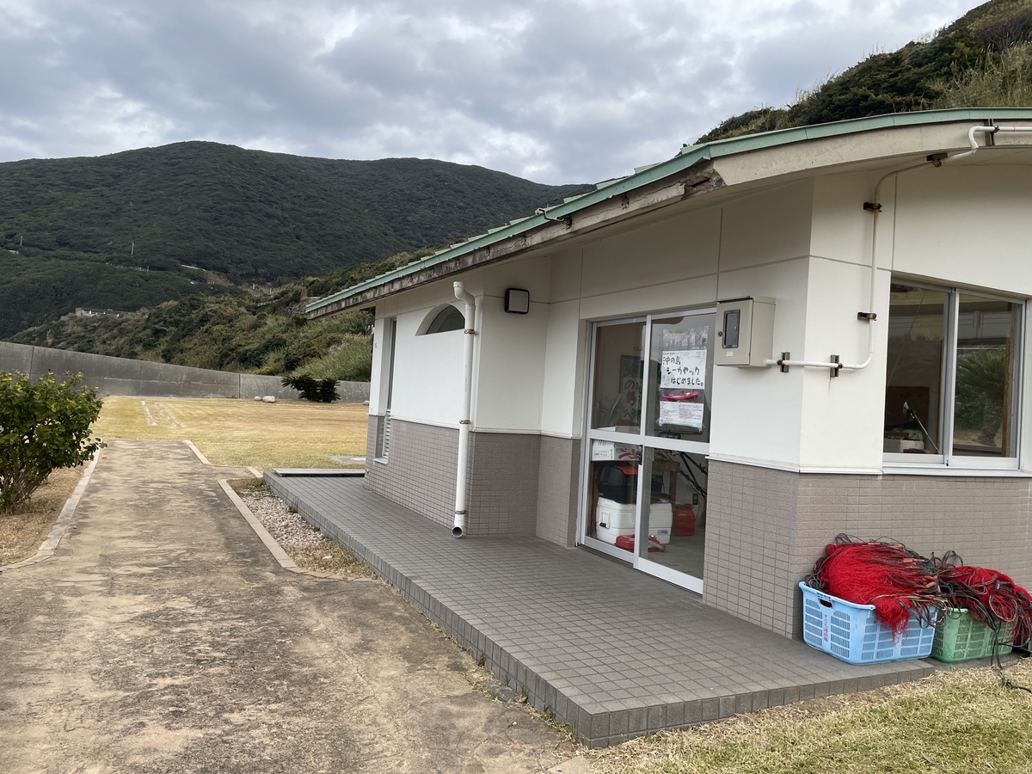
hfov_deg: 67.3
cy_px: 387
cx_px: 516
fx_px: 775
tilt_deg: +2.2
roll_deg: -2.6
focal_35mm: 26
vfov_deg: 53.1
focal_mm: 4.2
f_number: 1.6
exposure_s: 1/498
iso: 32
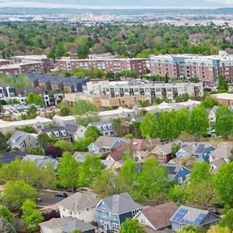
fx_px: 640
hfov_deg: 17.6
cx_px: 389
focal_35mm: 84
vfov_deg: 19.4
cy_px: 283
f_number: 2.8
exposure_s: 1/160
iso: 150
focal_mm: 8.4
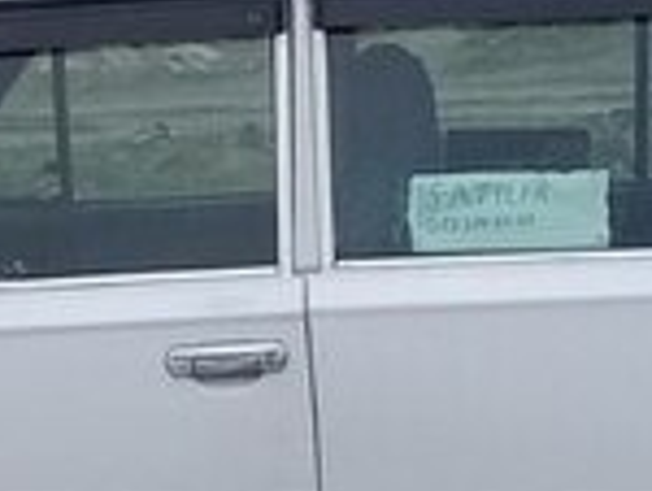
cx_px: 213
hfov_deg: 14.5
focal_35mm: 136
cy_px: 558
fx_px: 2566
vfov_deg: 10.8
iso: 50
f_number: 2.2
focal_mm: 3.3
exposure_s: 1/323
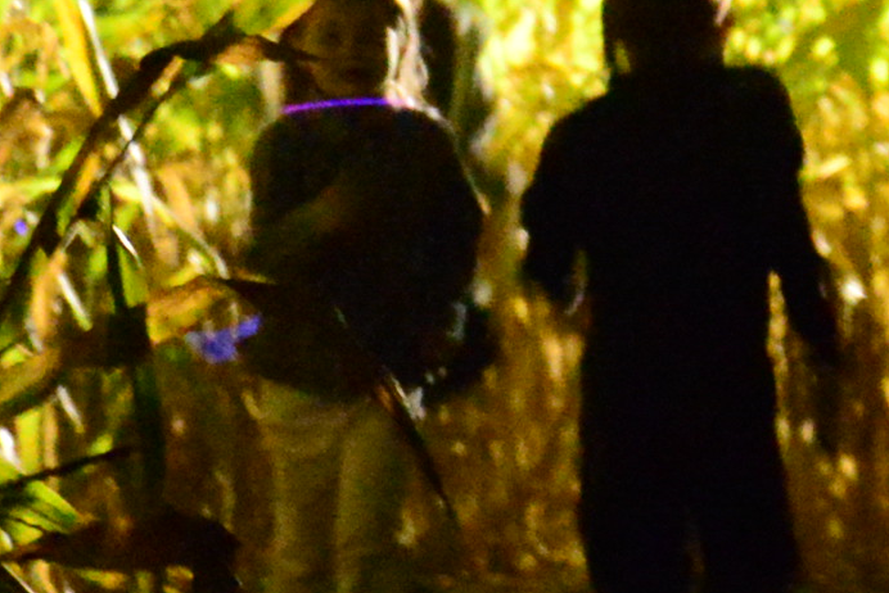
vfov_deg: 2.5
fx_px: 13686
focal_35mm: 554
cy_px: -651
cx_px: 412
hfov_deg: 3.7
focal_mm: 85
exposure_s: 1/30
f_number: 4.5
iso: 12800
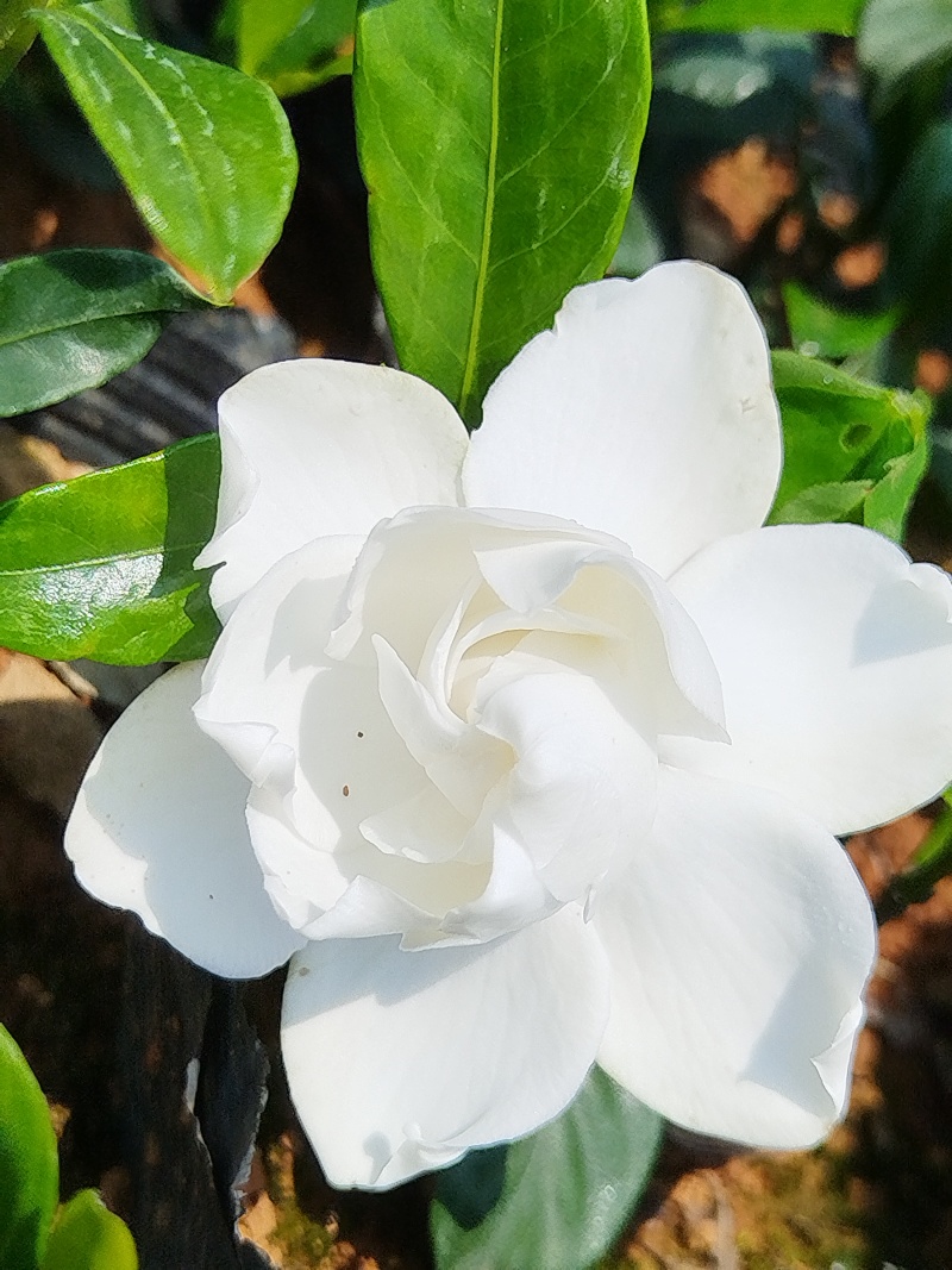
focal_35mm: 53
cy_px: 635
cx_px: 476
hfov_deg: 27.5
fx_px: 1944
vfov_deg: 36.2
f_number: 1.9
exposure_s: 1/1989
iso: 100
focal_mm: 4.95
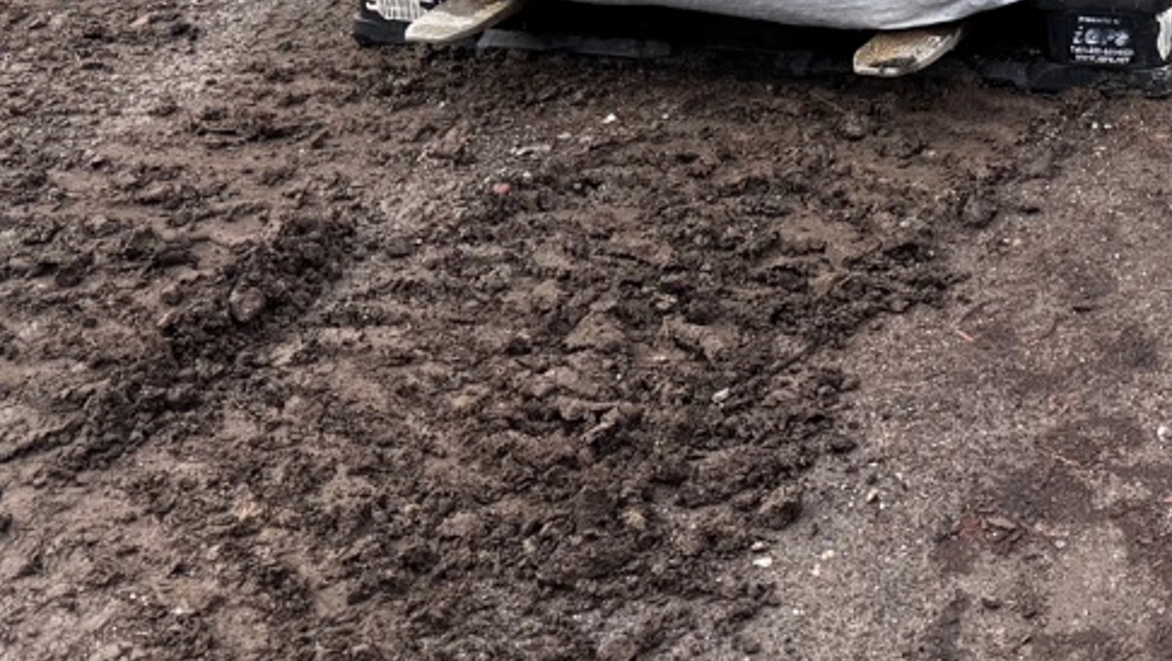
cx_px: 1203
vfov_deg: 13.1
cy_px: -417
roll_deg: -0.6
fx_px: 2674
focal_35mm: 86
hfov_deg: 23.6
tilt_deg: -18.4
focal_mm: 6.76
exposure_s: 1/1042
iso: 80
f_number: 1.78
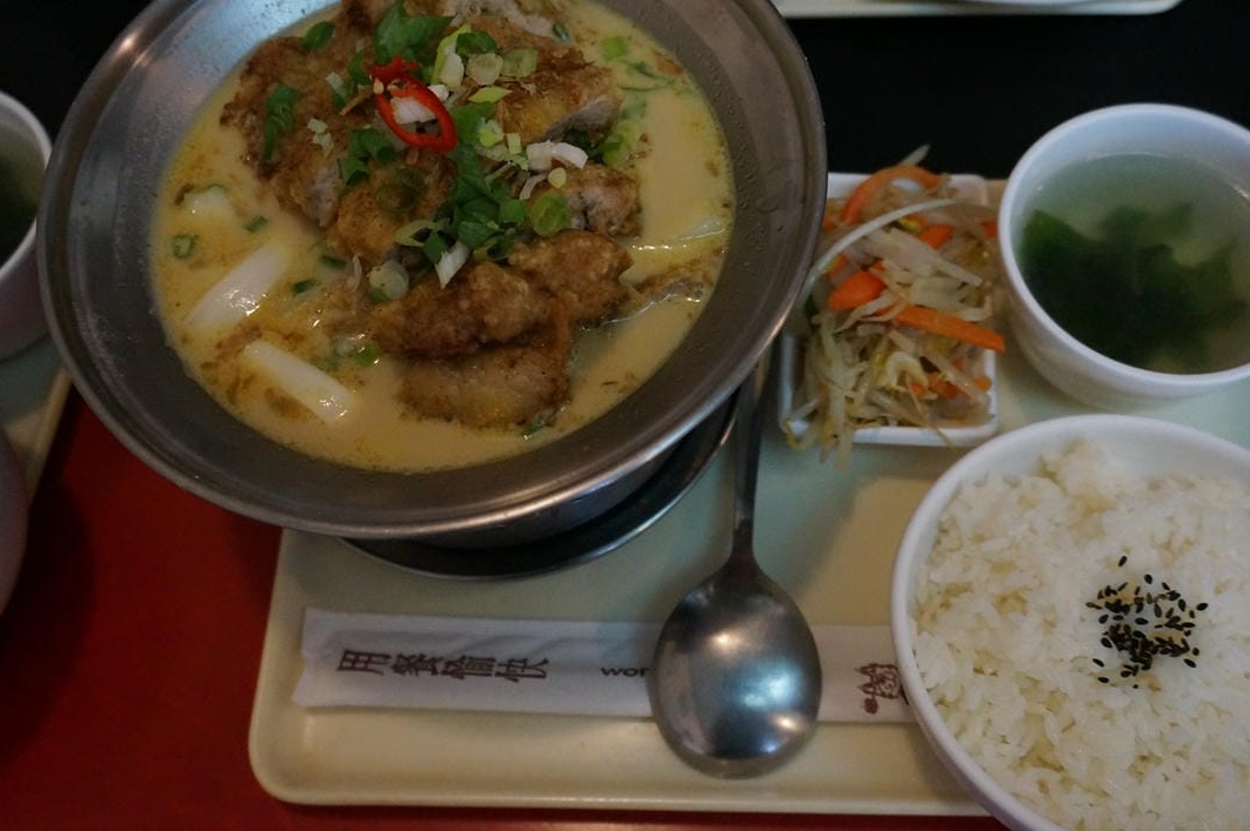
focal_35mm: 36
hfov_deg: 53.7
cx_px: 664
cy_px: 422
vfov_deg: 37.2
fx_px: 1234
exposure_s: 1/160
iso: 3200
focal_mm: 21
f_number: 4
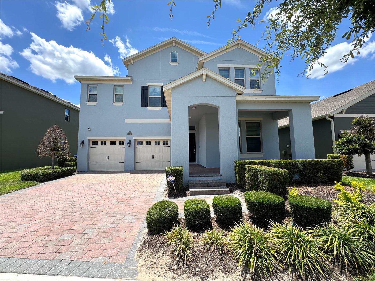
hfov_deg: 102.1
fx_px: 152
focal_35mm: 14
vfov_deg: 85.7
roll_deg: +0.8
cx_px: 188
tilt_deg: +5.2
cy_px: 140
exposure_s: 1/889
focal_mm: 2.22
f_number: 2.2
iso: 40
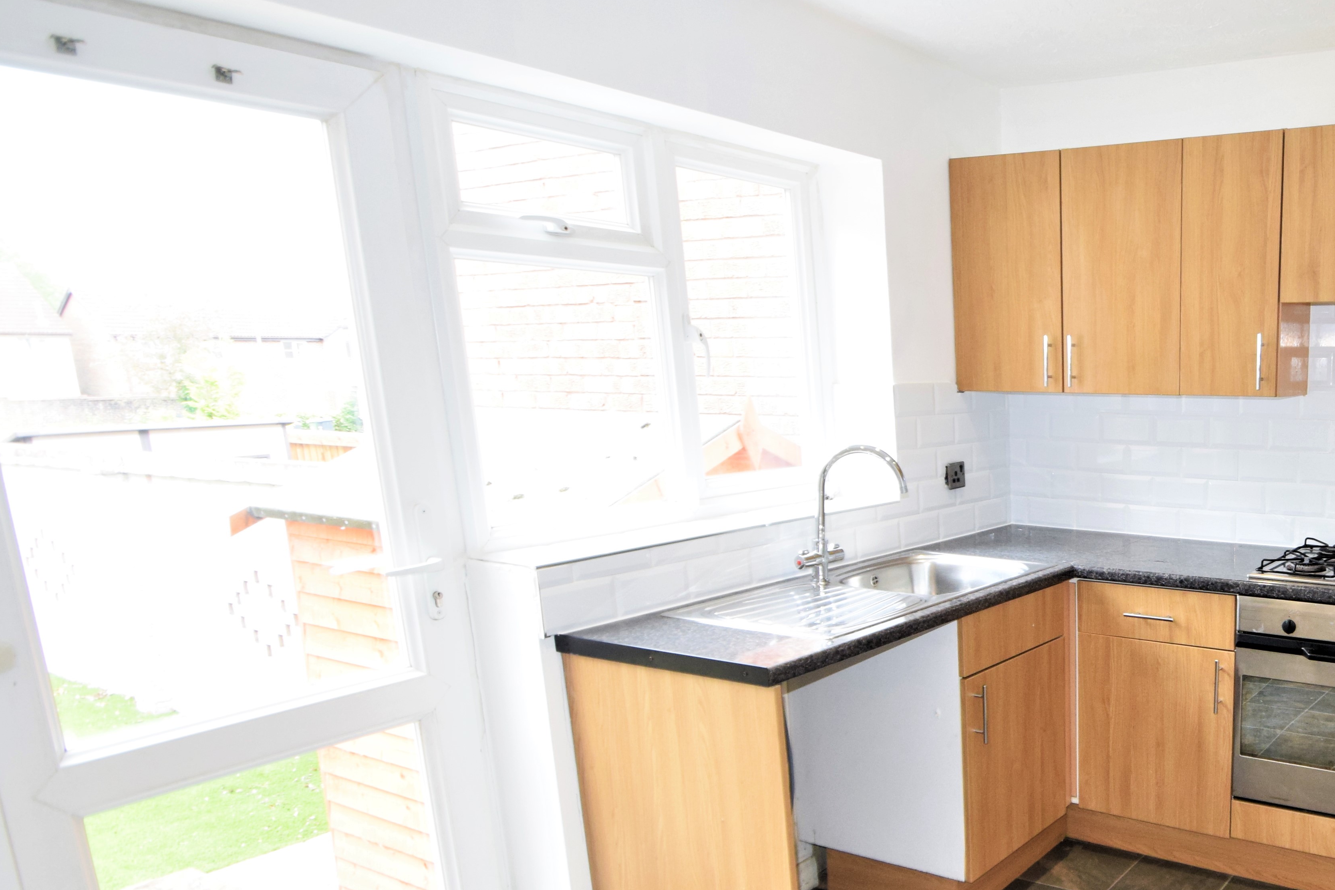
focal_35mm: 27
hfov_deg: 59.8
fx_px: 1001
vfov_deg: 46.8
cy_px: 622
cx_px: 1139
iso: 800
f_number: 5
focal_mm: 10
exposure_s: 1/100
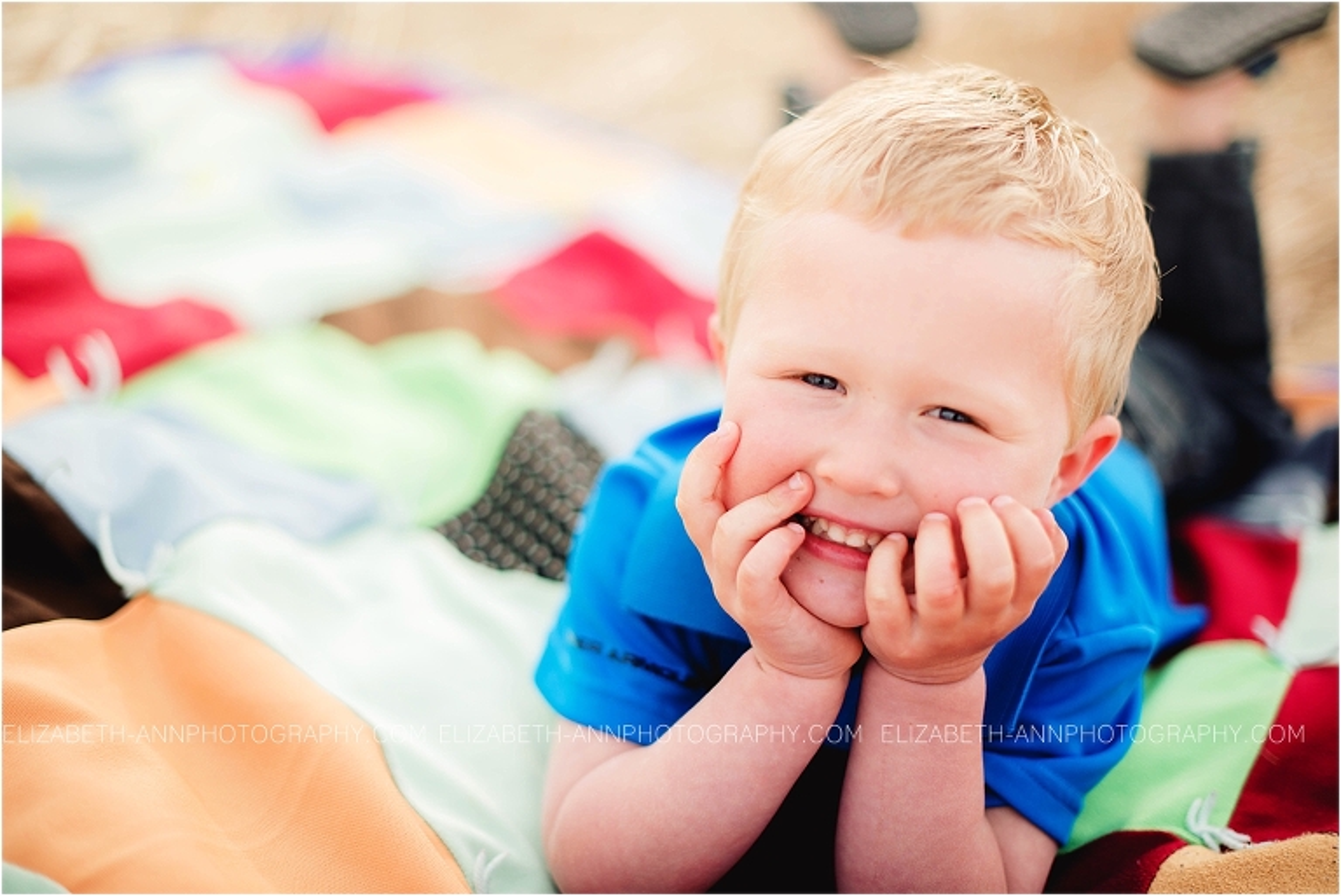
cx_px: 670
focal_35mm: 50
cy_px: 448
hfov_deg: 39.6
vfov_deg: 27.0
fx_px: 1863
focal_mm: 50
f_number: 2
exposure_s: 1/2500
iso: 320
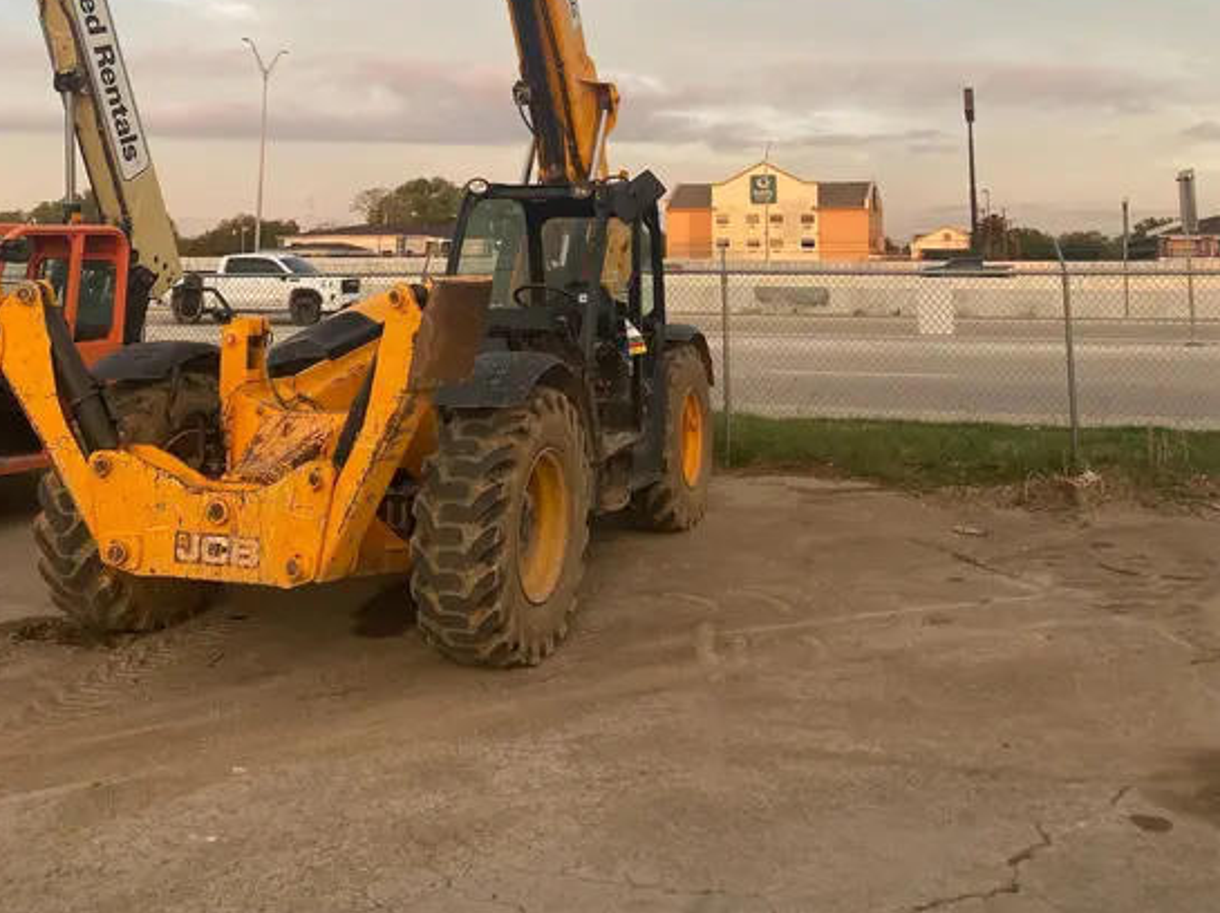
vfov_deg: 38.1
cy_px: 106
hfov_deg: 52.7
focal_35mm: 35
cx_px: 607
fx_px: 1233
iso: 32
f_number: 1.8
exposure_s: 1/288
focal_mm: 4.25
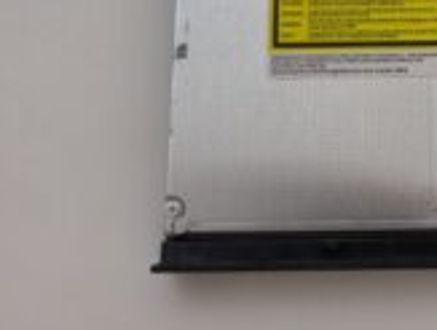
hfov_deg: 24.6
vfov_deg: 19.3
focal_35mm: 75
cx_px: 445
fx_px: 949
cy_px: 31
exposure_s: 1/100
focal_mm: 6.57
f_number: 1.6
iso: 400
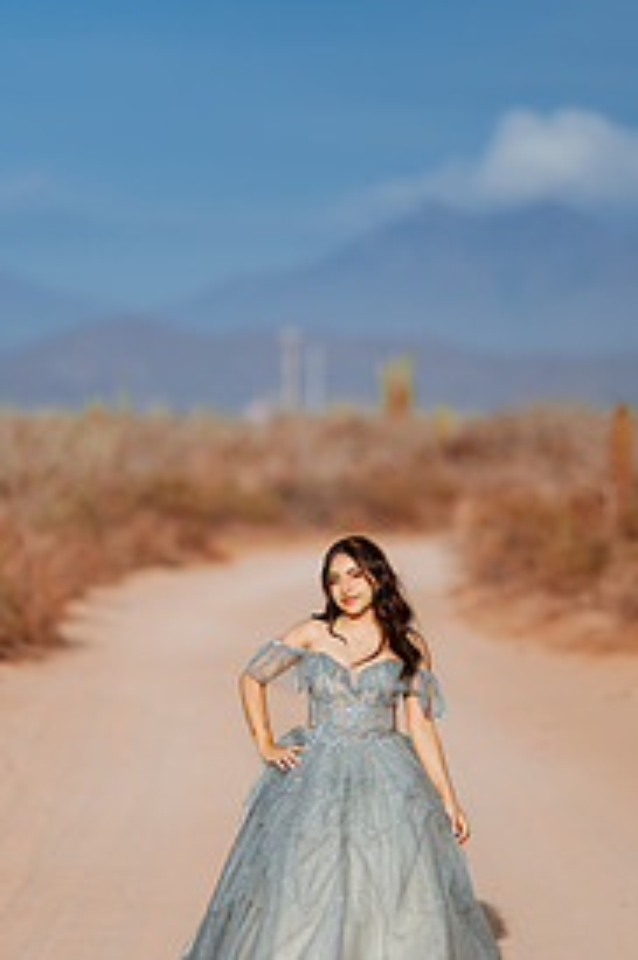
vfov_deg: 9.3
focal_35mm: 222
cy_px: 519
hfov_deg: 6.2
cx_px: 330
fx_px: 5916
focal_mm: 135
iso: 100
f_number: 1.8
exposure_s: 1/8000
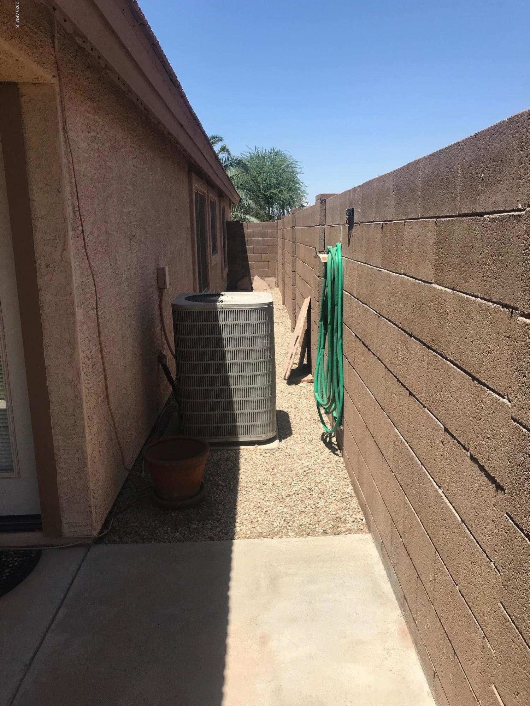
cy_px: 353
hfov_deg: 49.7
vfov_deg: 63.4
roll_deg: +1.2
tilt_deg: -9.1
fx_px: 572
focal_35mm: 28
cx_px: 265
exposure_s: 1/2591
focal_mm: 3.99
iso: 20
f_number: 1.8
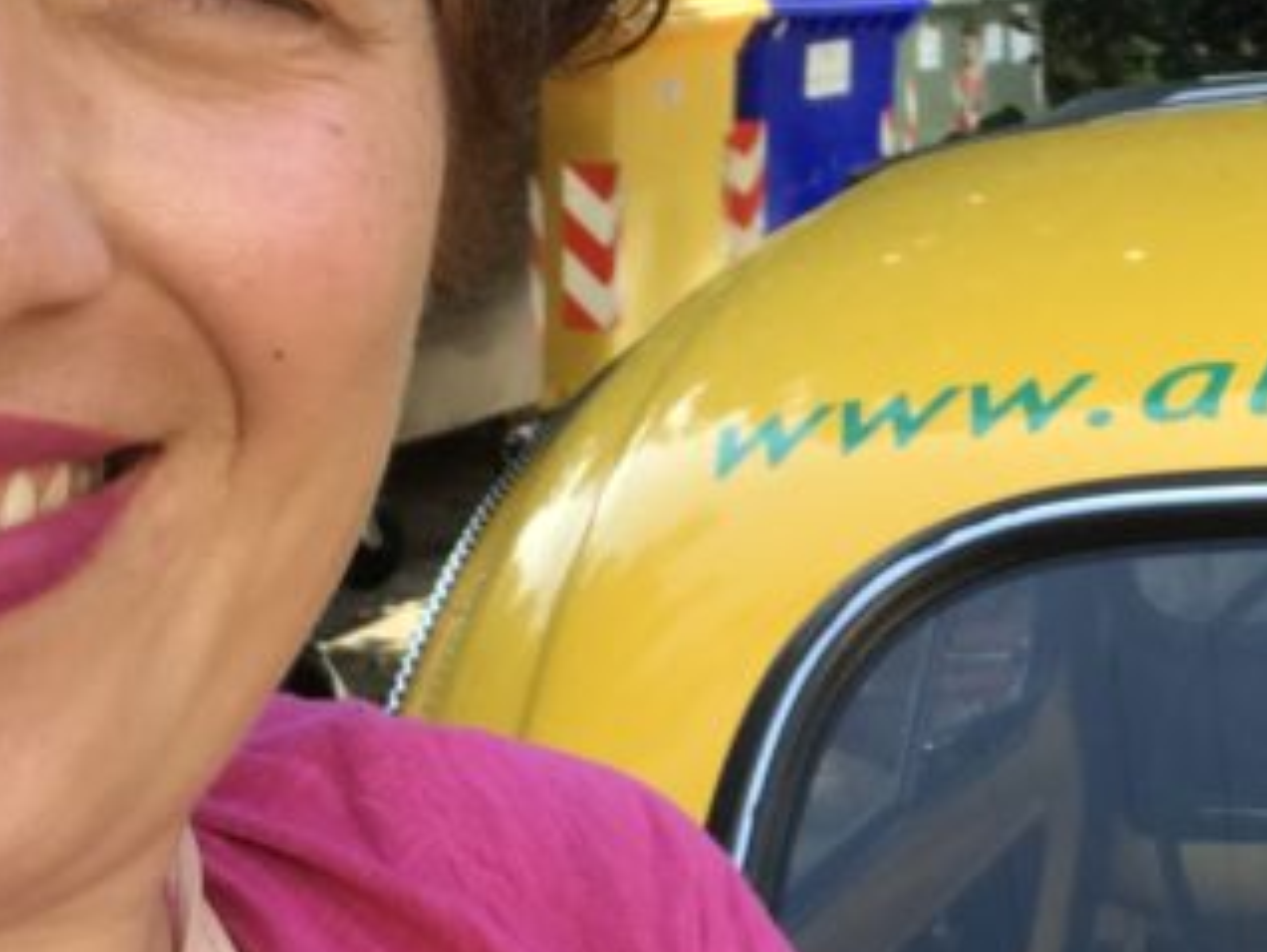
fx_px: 3773
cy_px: 528
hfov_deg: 18.6
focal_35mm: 103
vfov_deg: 14.4
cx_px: 1251
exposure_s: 1/321
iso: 25
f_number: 2.2
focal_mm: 2.87
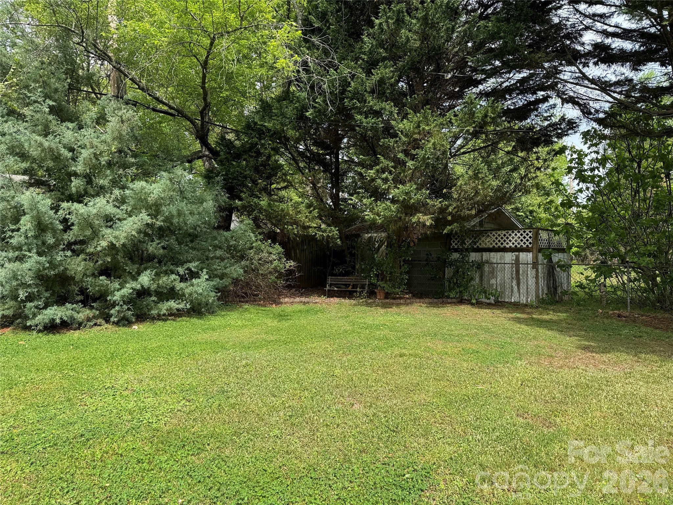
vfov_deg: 56.8
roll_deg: +0.5
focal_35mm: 24
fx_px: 467
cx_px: 336
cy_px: 252
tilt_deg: -0.4
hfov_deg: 71.6
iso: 80
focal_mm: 6.76
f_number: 1.78
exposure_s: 1/1193
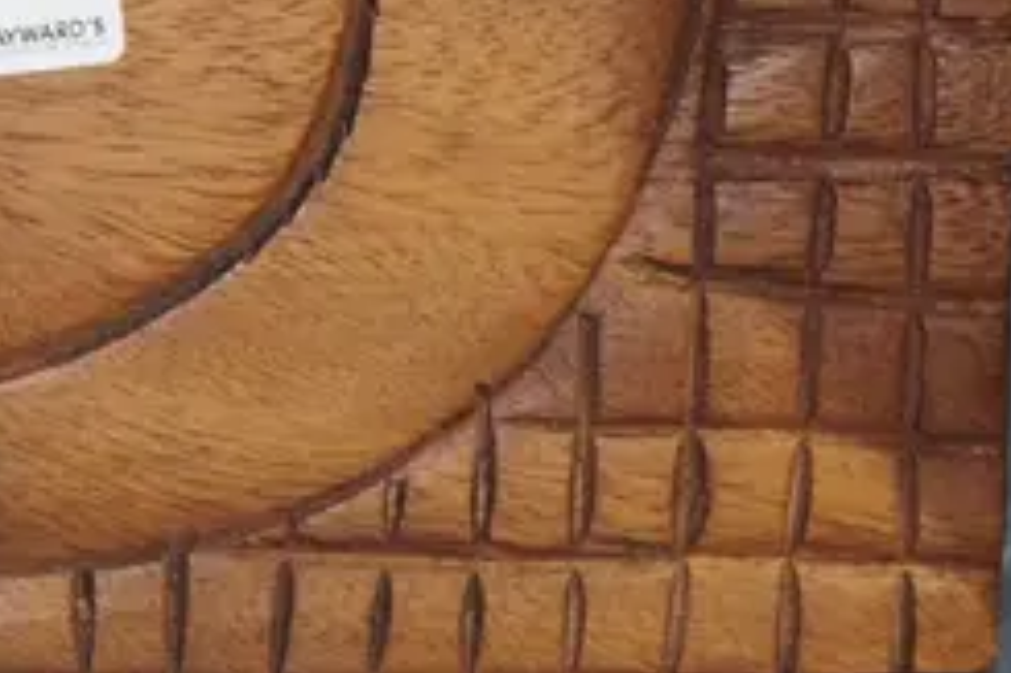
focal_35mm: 200
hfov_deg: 10.0
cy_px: 149
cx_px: -466
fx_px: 5613
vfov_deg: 6.9
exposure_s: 1/60
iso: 2000
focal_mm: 23
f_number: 5.6
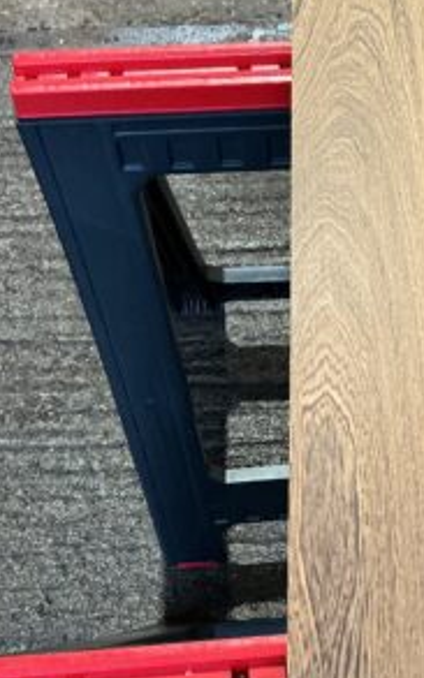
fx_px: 1036
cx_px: 371
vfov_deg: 36.0
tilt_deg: -67.6
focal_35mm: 56
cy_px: 439
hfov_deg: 22.6
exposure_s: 1/33
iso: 200
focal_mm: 3
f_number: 1.8
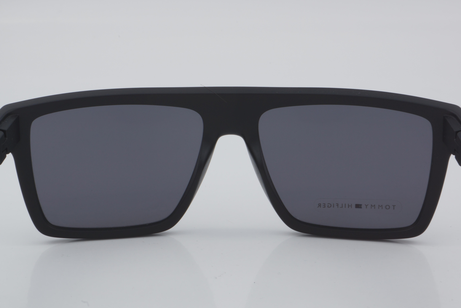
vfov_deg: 16.6
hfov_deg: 24.6
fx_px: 1056
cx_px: 230
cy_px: 154
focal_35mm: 82
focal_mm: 55
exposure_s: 1/4
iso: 100
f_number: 32
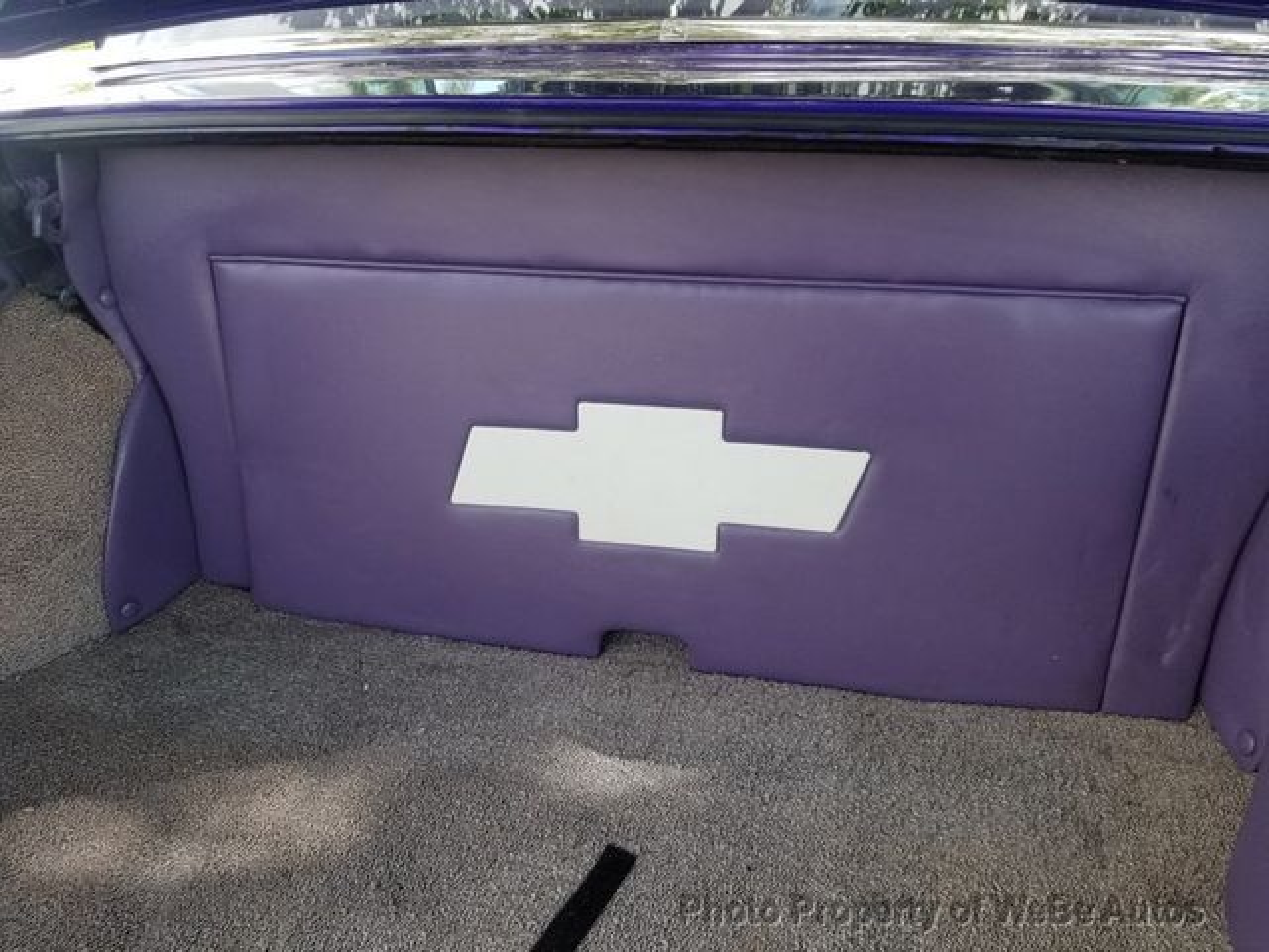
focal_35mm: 26
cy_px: 476
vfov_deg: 53.1
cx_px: 634
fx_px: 953
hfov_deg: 67.3
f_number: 1.7
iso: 50
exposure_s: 1/342
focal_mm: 4.25
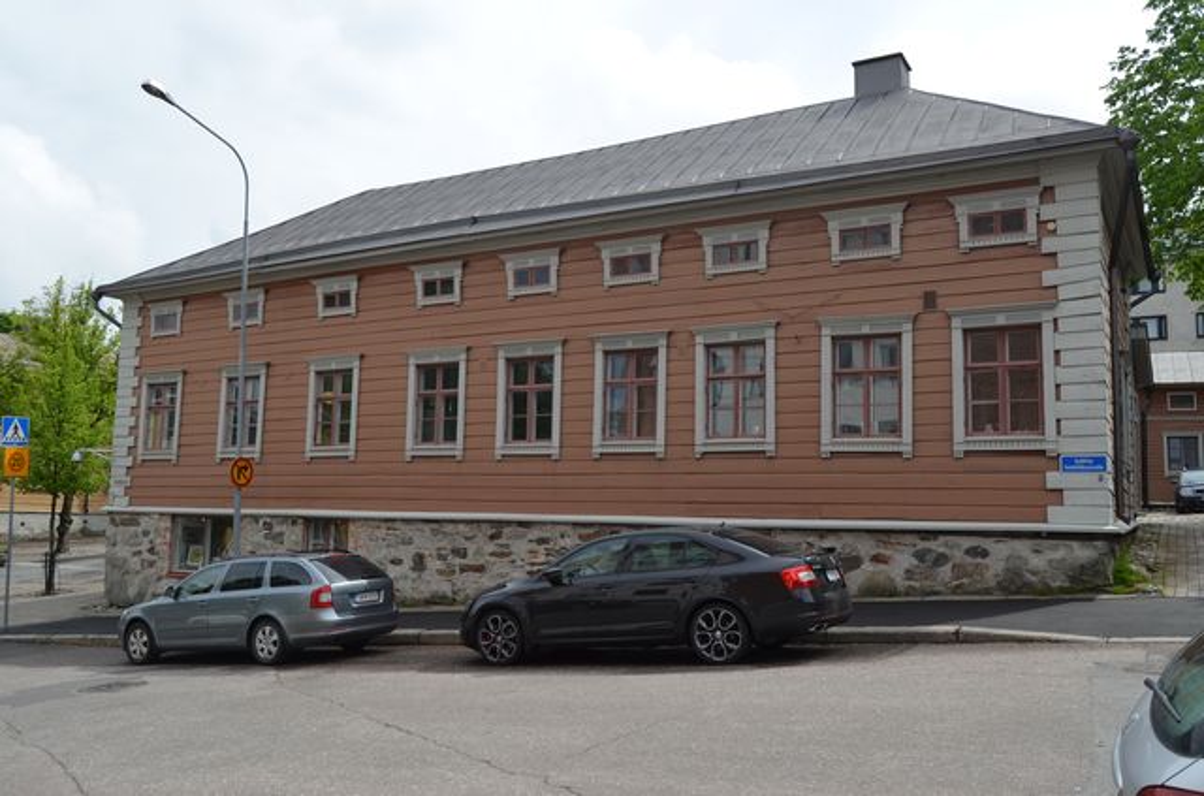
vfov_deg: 45.4
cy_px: 398
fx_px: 951
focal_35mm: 28
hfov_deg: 64.7
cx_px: 602
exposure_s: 1/250
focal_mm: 19
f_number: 8
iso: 100
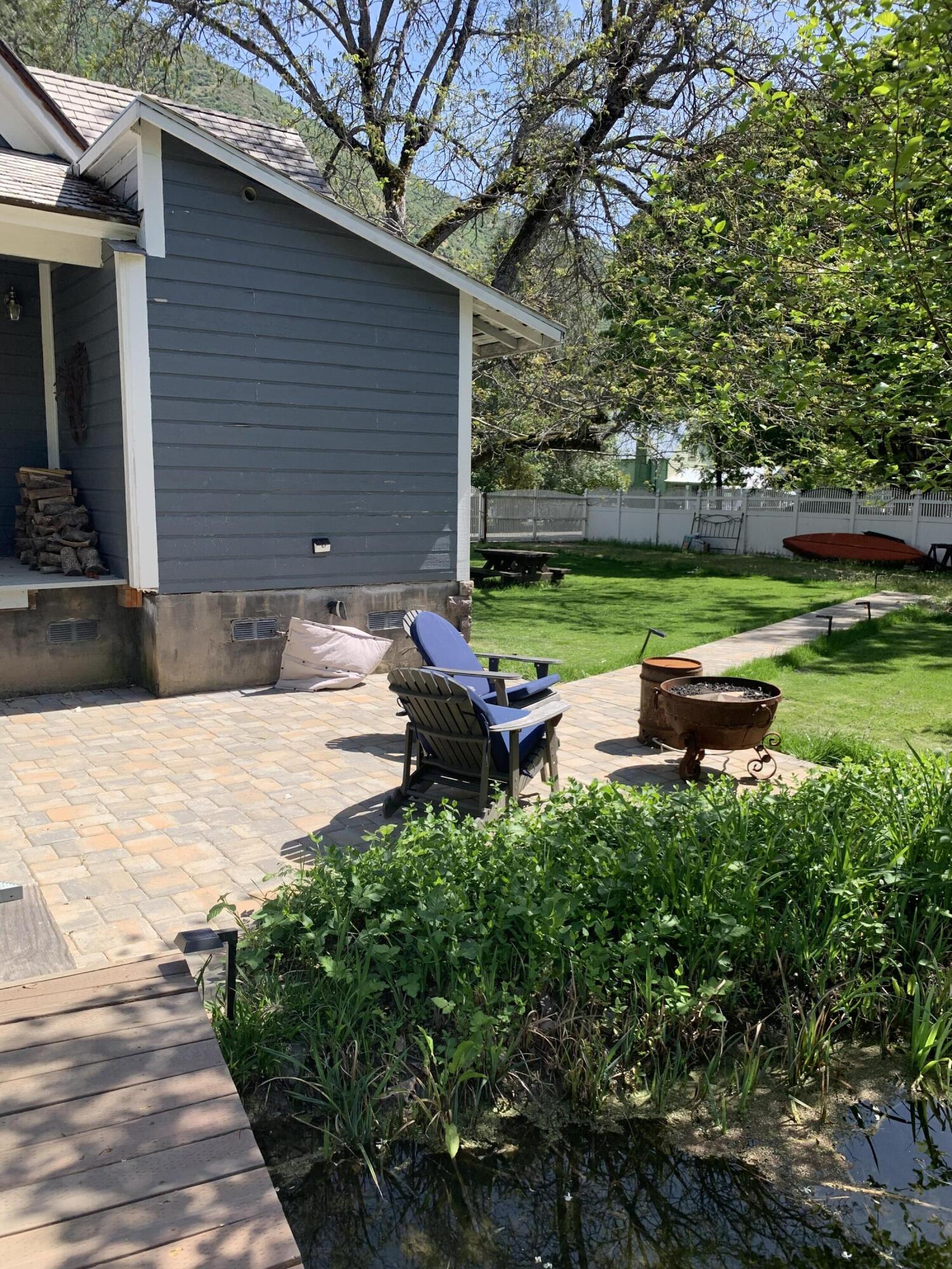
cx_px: 476
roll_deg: -1.2
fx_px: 953
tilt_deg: -7.8
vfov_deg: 67.3
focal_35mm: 26
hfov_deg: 53.1
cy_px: 634
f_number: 1.8
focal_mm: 4.25
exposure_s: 1/737
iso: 25
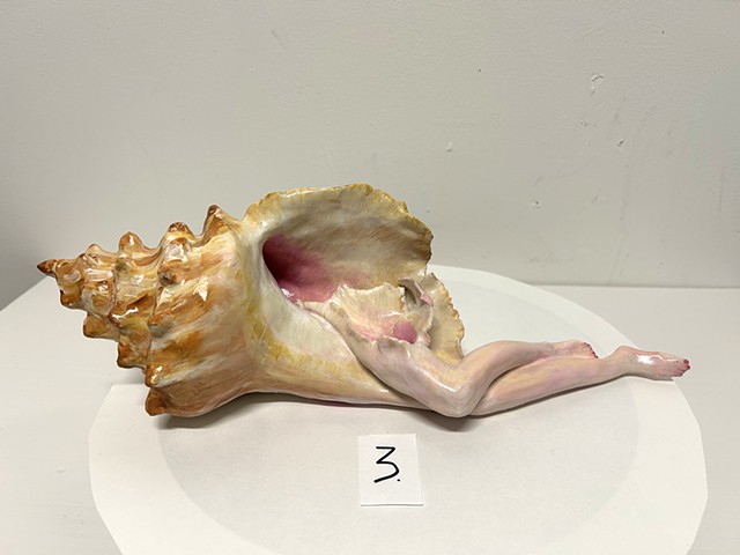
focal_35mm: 26
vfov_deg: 53.1
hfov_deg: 67.3
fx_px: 556
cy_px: 278
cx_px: 370
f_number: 1.5
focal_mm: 5.7
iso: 100
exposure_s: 1/60
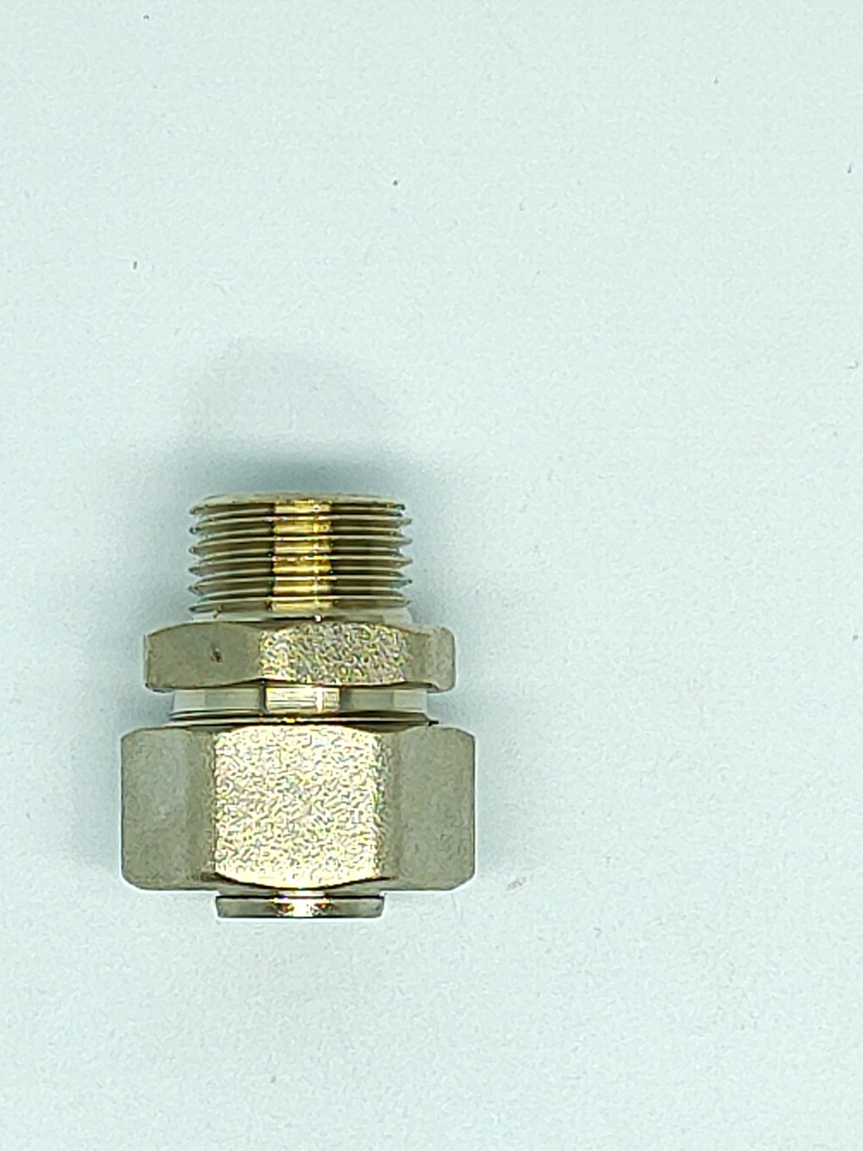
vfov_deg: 57.8
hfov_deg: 45.0
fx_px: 1030
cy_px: 700
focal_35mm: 31
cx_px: 307
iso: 100
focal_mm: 5.89
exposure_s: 1/125
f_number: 1.89
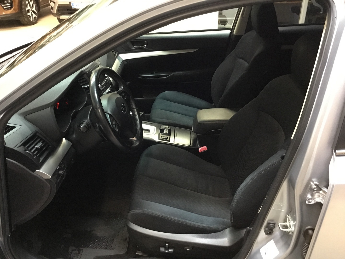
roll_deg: +1.8
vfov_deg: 45.4
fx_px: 309
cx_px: 172
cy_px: 130
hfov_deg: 58.4
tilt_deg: -29.4
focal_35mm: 31
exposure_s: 1/17
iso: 200
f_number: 2.4
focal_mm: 3.3
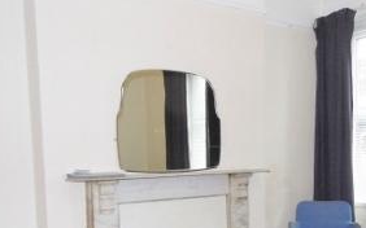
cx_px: 269
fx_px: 469
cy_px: 199
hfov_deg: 41.6
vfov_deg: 26.6
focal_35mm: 47
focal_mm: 4.5
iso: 200
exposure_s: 1/60
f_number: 3
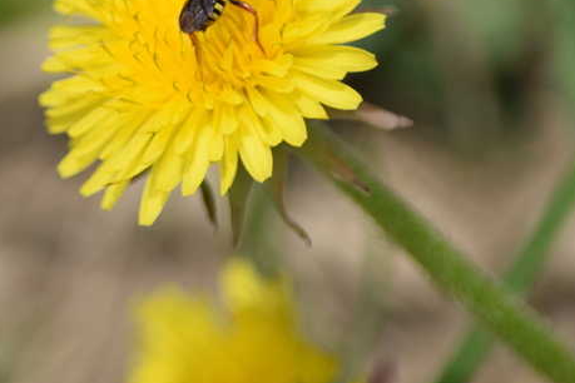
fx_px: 15029
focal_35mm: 941
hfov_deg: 2.2
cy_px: -9
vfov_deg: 1.5
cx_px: 193
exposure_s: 1/500
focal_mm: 300
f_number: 8
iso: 200
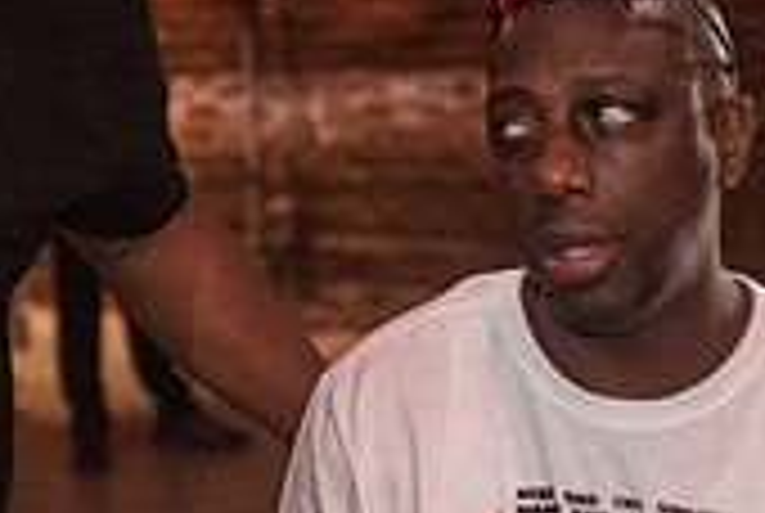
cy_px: 272
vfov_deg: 7.8
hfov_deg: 11.5
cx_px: 58
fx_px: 3768
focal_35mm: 177
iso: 1600
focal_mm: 52
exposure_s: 1/50
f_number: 3.2
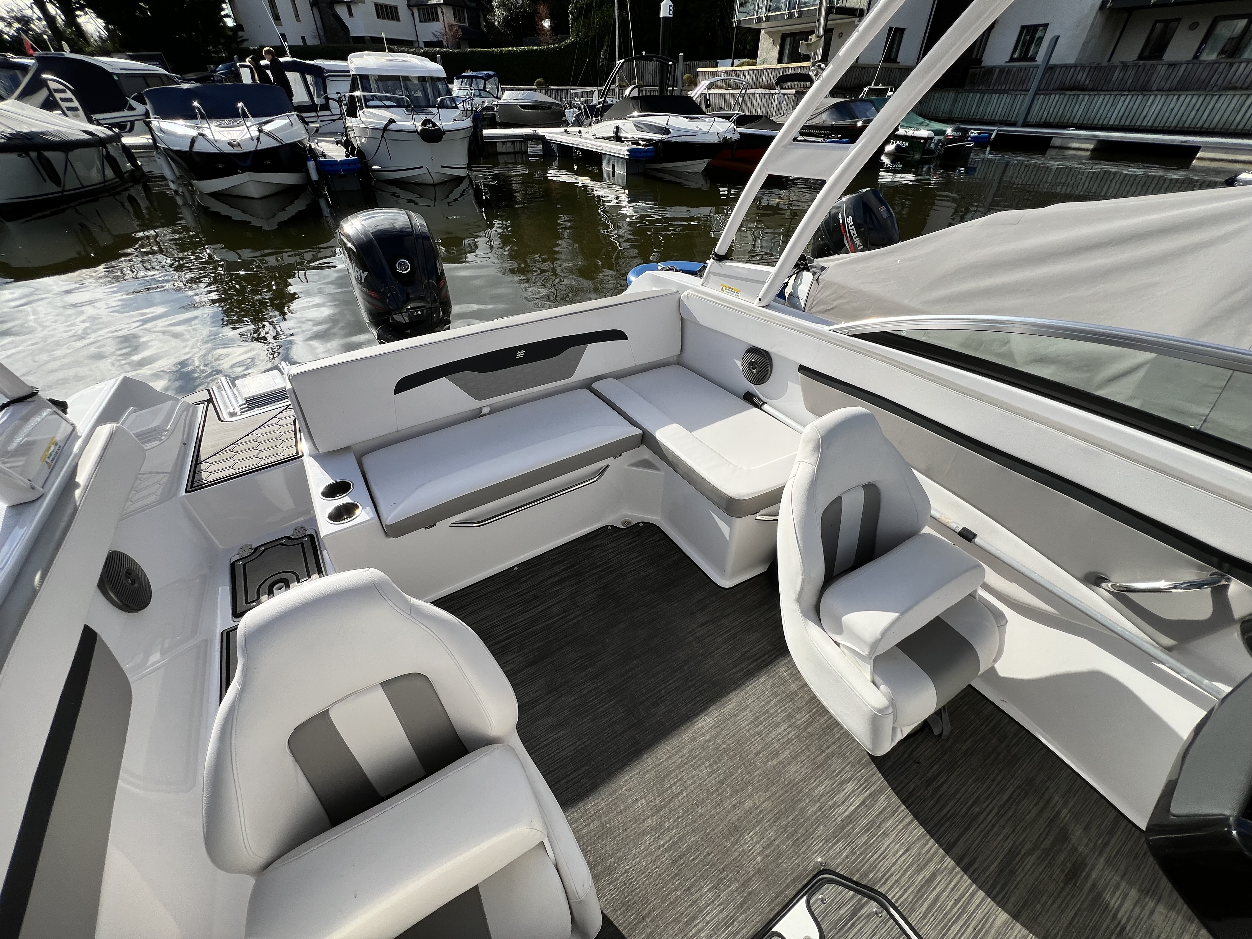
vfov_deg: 89.9
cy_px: 470
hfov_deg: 106.2
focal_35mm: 13
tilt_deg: -37.0
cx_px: 626
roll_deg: -0.1
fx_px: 470
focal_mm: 1.57
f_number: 1.8
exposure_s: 1/1531
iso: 32
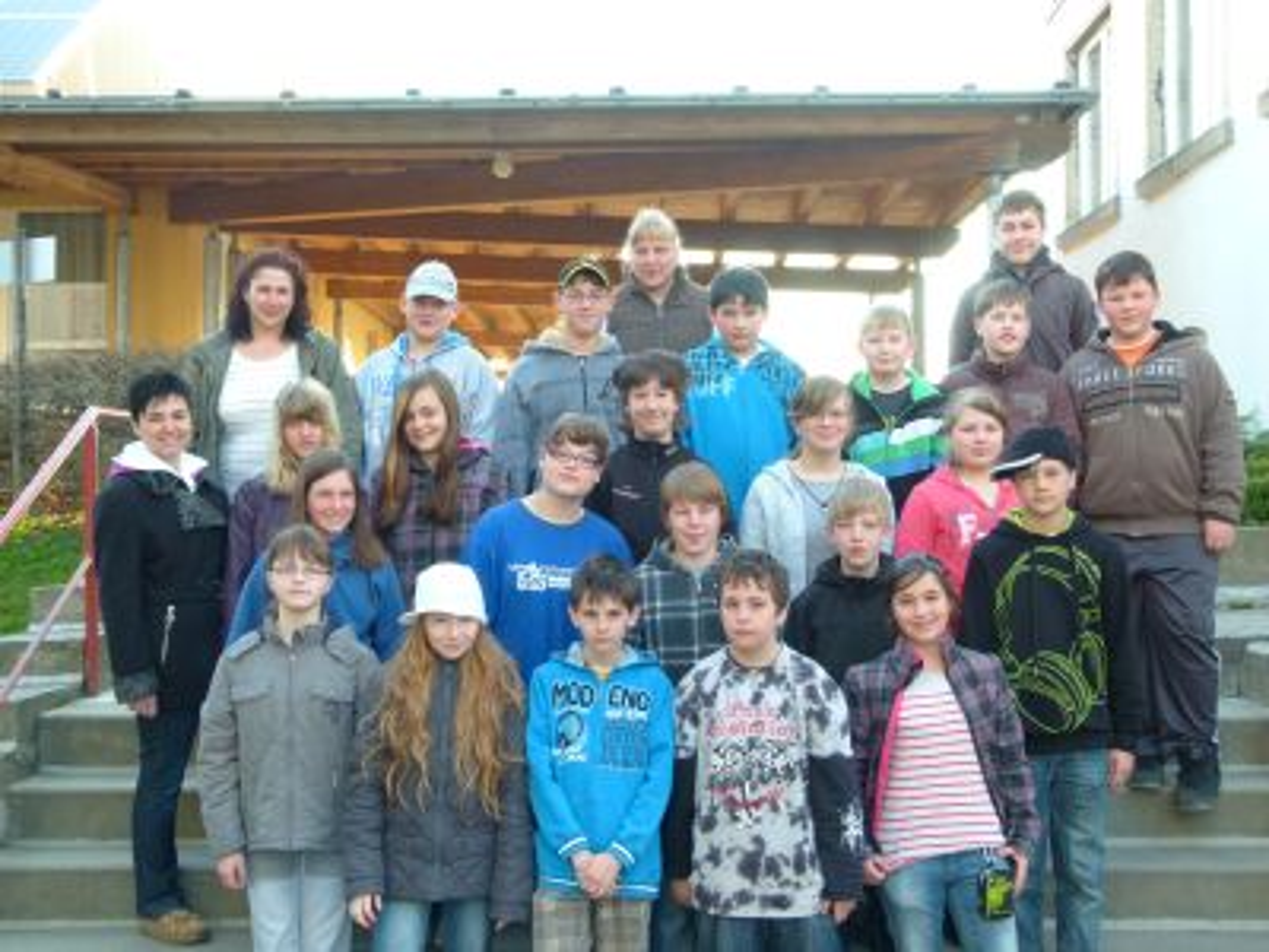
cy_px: 476
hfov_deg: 42.9
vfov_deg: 32.9
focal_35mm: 44
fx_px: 1613
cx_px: 634
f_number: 3.2
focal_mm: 7.9
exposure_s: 1/60
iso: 125
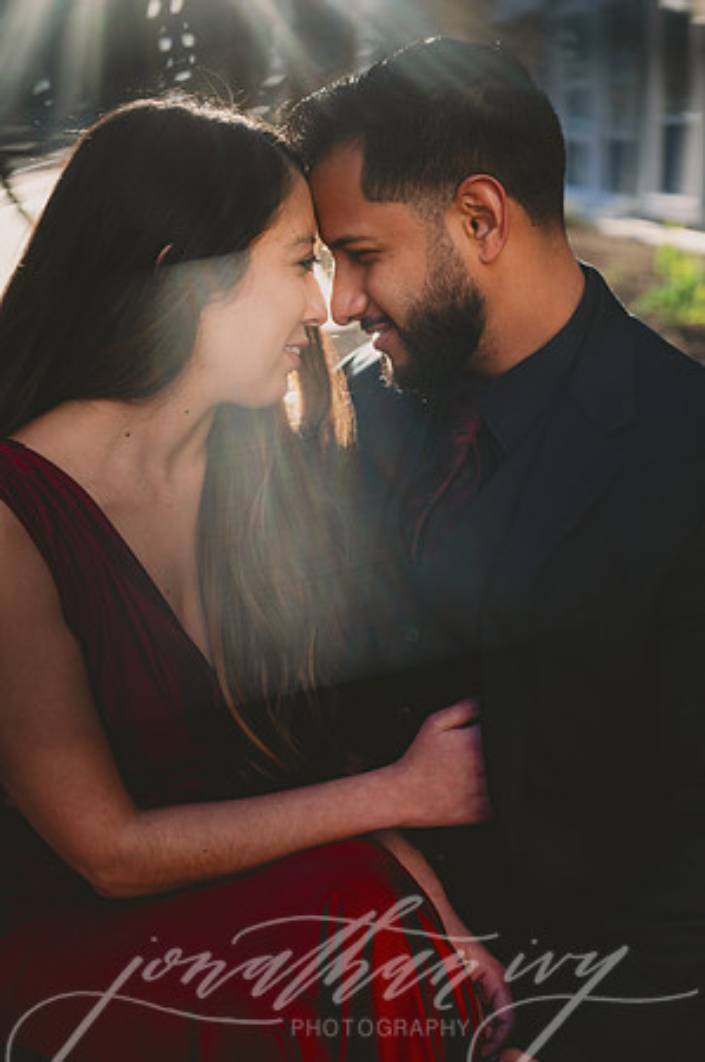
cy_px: 531
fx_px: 1472
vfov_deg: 39.6
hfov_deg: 26.9
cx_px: 352
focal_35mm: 50
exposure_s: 1/6400
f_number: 2
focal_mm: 50
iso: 640
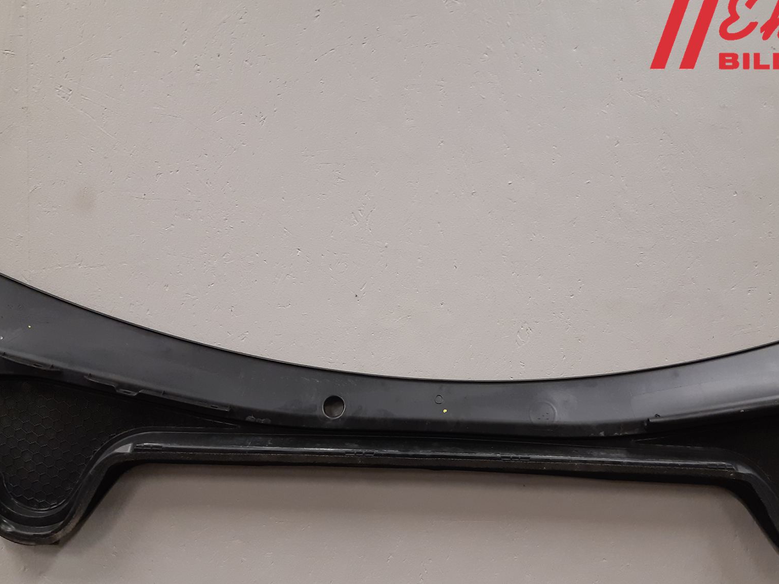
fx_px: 788
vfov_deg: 40.3
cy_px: 376
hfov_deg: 52.5
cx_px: 440
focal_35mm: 35
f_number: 1.7
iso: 160
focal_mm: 3.93
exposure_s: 1/50
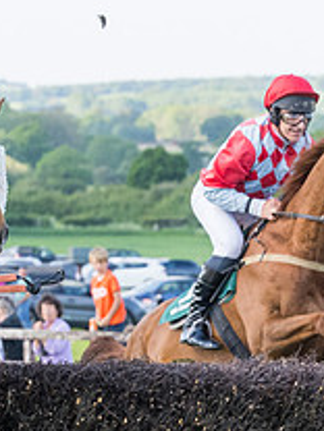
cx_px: -1
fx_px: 4081
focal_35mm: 327
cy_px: 410
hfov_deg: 4.5
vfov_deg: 6.0
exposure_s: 1/2500
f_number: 4
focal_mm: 70
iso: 800
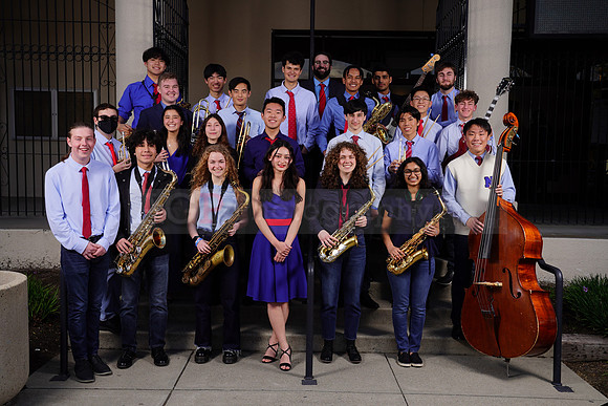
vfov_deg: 36.9
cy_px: 203
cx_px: 304
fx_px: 608
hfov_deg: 53.1
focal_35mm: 36
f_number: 8
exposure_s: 1/200
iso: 100
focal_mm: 36
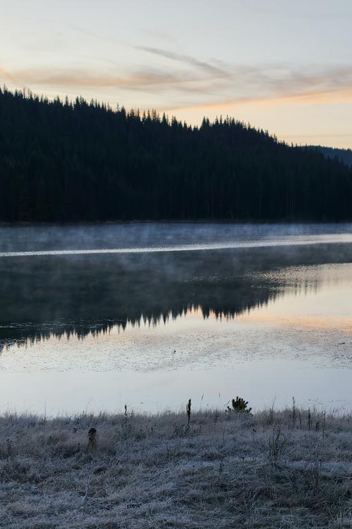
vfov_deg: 26.7
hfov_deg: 17.9
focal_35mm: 76
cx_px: 243
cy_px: 263
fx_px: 1116
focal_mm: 6.12
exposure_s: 1/100
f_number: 1.9
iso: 50
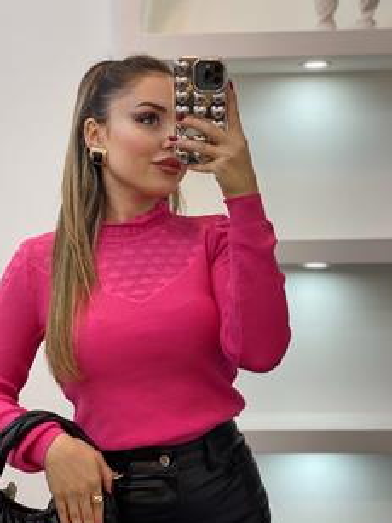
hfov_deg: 21.0
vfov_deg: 27.8
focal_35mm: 70
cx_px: 153
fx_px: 1058
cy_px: 297
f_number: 2
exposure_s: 1/100
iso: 80
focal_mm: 6
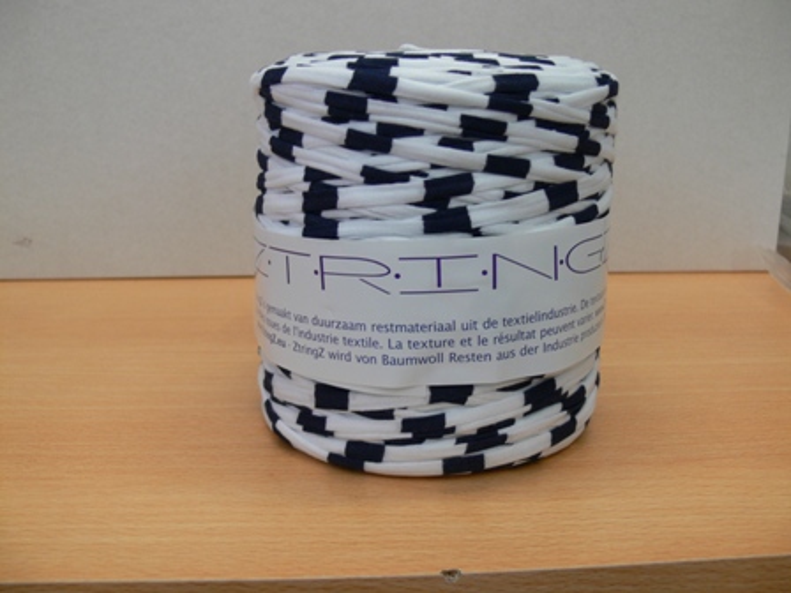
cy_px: 296
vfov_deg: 38.7
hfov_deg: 50.1
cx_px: 396
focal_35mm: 37
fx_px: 845
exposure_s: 1/30
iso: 100
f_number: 2.8
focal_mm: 7.8
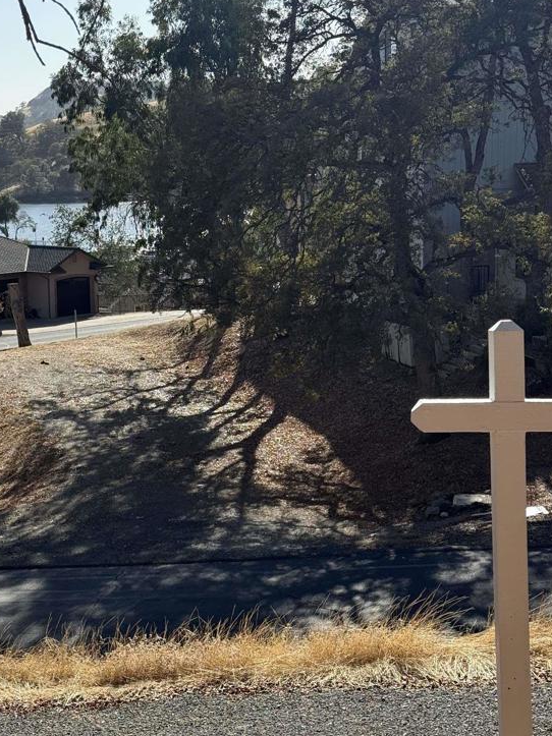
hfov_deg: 21.5
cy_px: 361
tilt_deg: -8.3
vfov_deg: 28.6
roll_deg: +2.1
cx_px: 166
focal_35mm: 68
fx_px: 1446
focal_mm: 6.76
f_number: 1.78
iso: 100
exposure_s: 1/5587
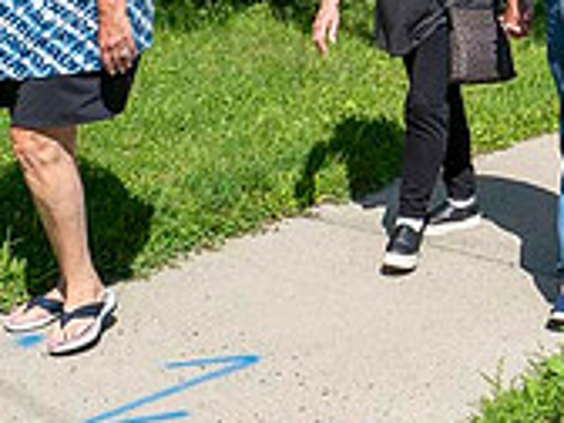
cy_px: -149
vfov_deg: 16.6
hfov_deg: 22.2
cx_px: 624
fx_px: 1352
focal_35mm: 83
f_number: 6.3
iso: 400
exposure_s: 1/1250
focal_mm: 12
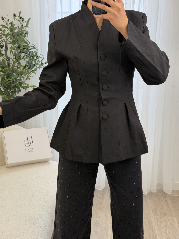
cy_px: 120
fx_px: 331
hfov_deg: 30.3
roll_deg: -1.9
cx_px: 90
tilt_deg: -27.6
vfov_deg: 39.7
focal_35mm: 48
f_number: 1.78
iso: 100
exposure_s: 1/100
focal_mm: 6.76
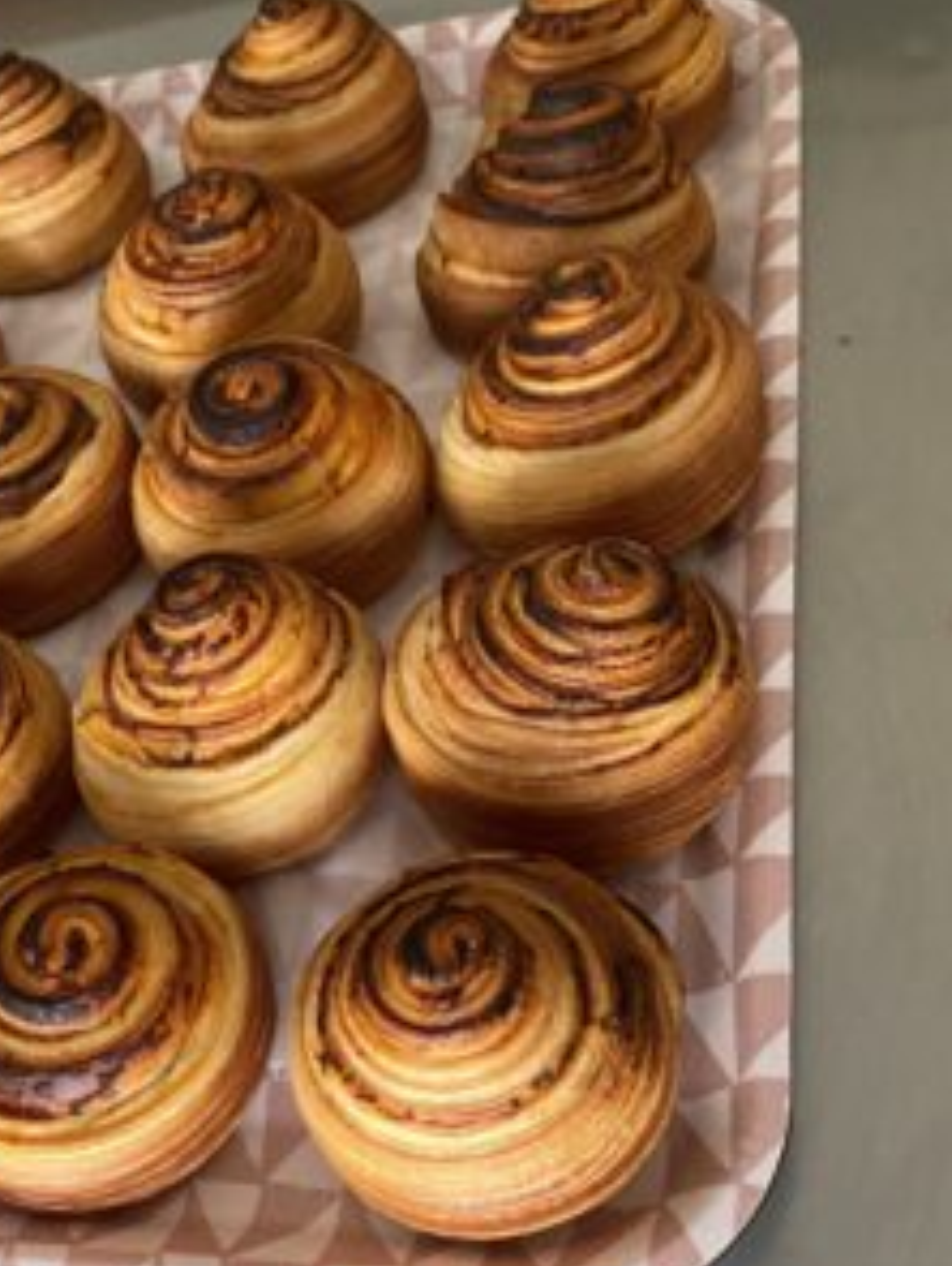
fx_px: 1610
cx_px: 259
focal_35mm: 44
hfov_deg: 32.4
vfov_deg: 42.4
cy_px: 820
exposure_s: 1/46
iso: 500
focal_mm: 4.25
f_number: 1.8
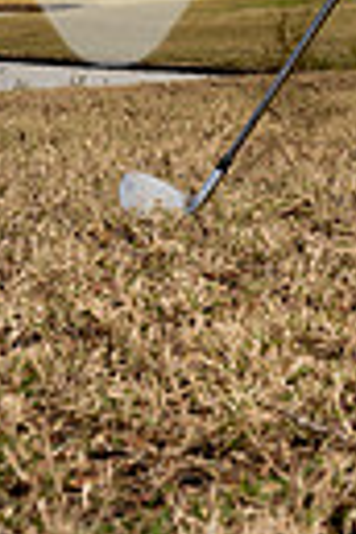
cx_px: 526
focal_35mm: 101
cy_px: -352
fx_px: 1498
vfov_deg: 17.4
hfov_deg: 12.9
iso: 100
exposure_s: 1/250
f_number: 8
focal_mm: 29
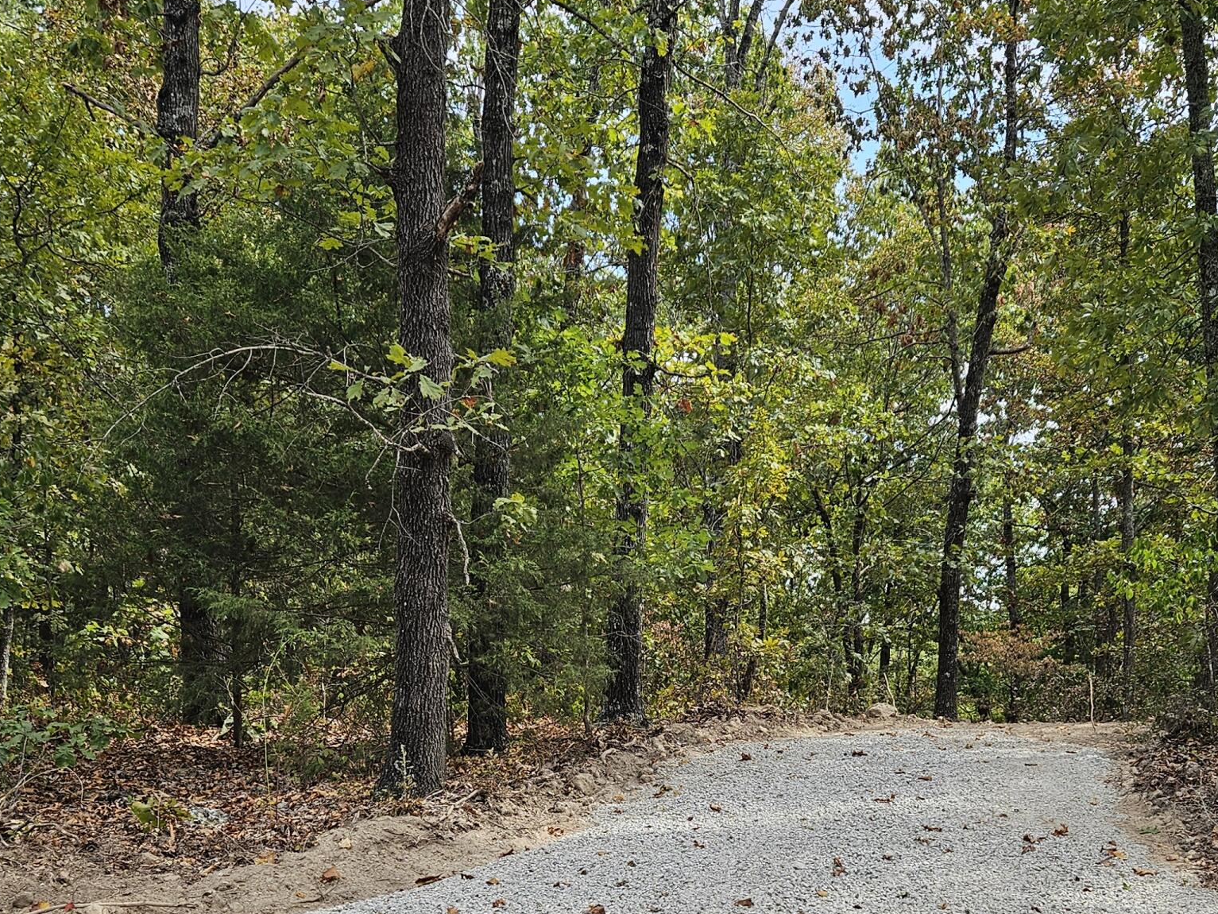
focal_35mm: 45
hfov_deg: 41.9
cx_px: 735
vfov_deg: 31.3
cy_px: 742
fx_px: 1583
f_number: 1.8
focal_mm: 5.4
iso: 25
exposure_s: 1/297
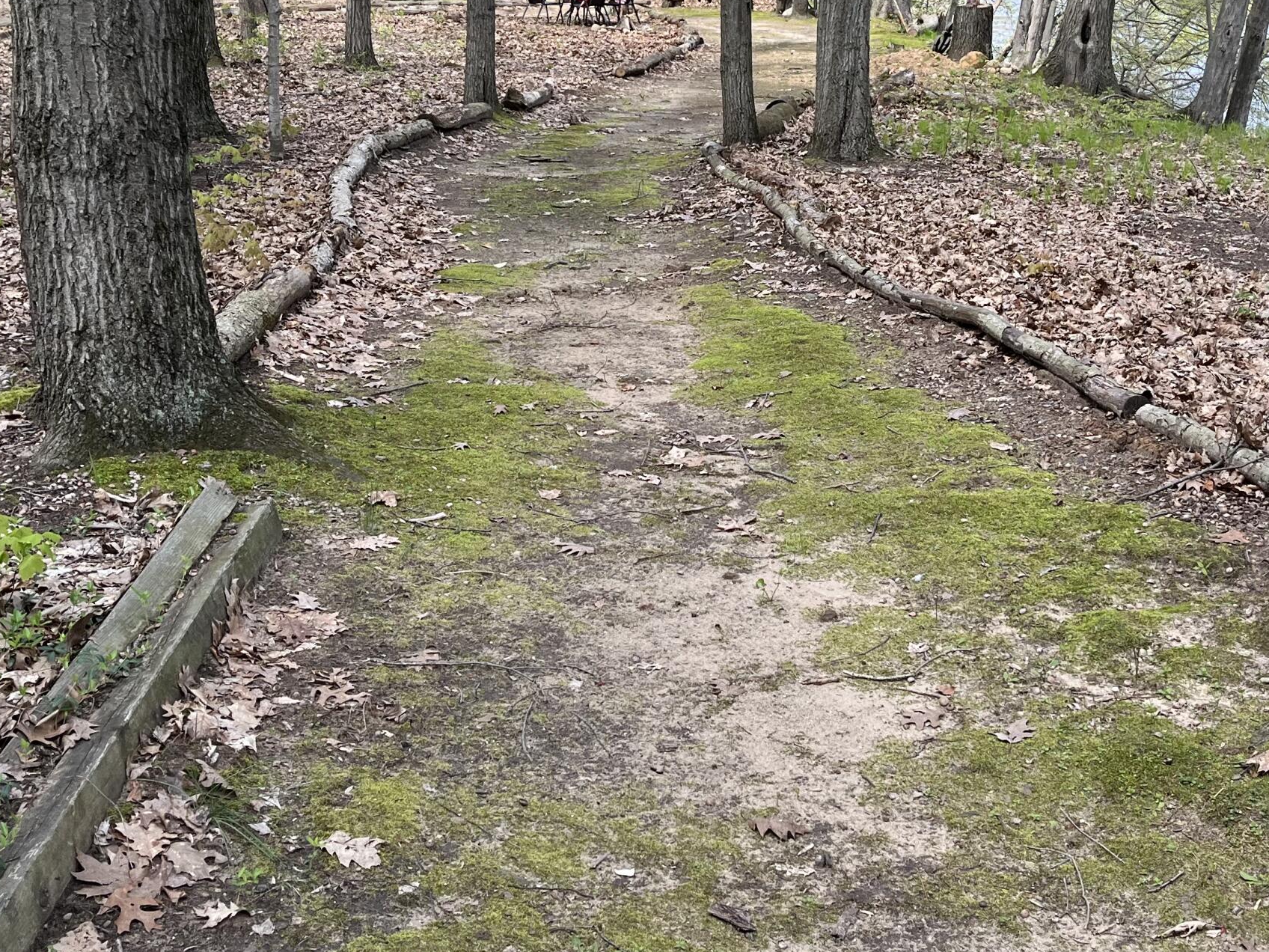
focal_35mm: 46
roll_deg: -0.9
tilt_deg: -12.4
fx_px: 1686
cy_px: 306
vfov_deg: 31.2
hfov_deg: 41.2
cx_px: 721
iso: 50
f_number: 1.6
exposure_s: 1/821
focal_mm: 5.1
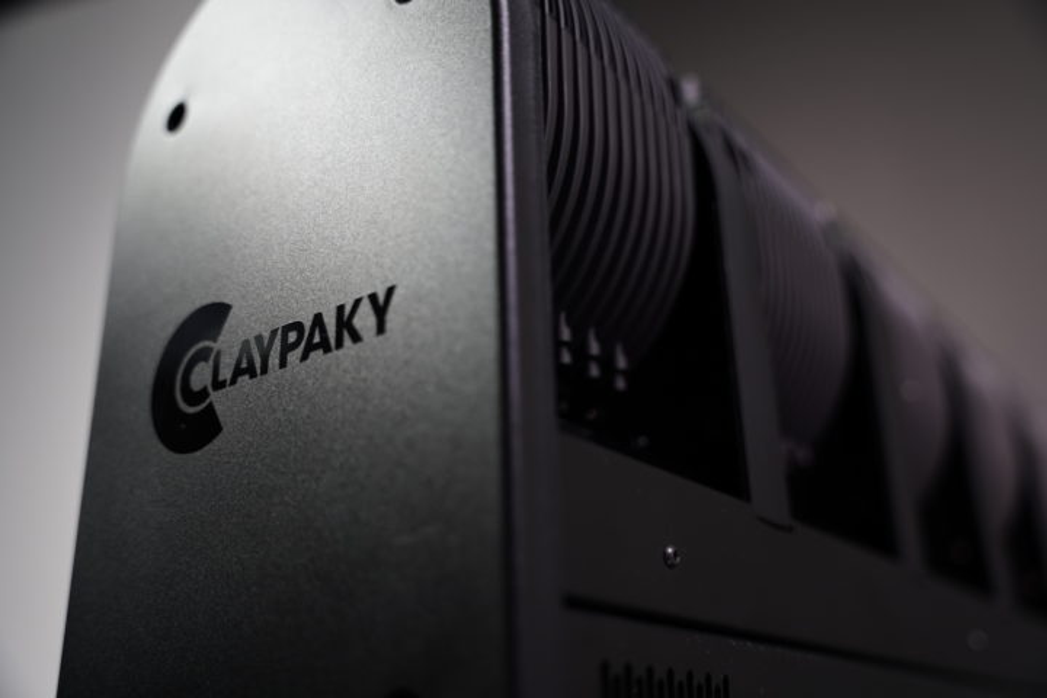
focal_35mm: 37
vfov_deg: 35.7
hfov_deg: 51.5
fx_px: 1085
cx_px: 524
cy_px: 349
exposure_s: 1/20
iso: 400
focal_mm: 37.3
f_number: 2.8
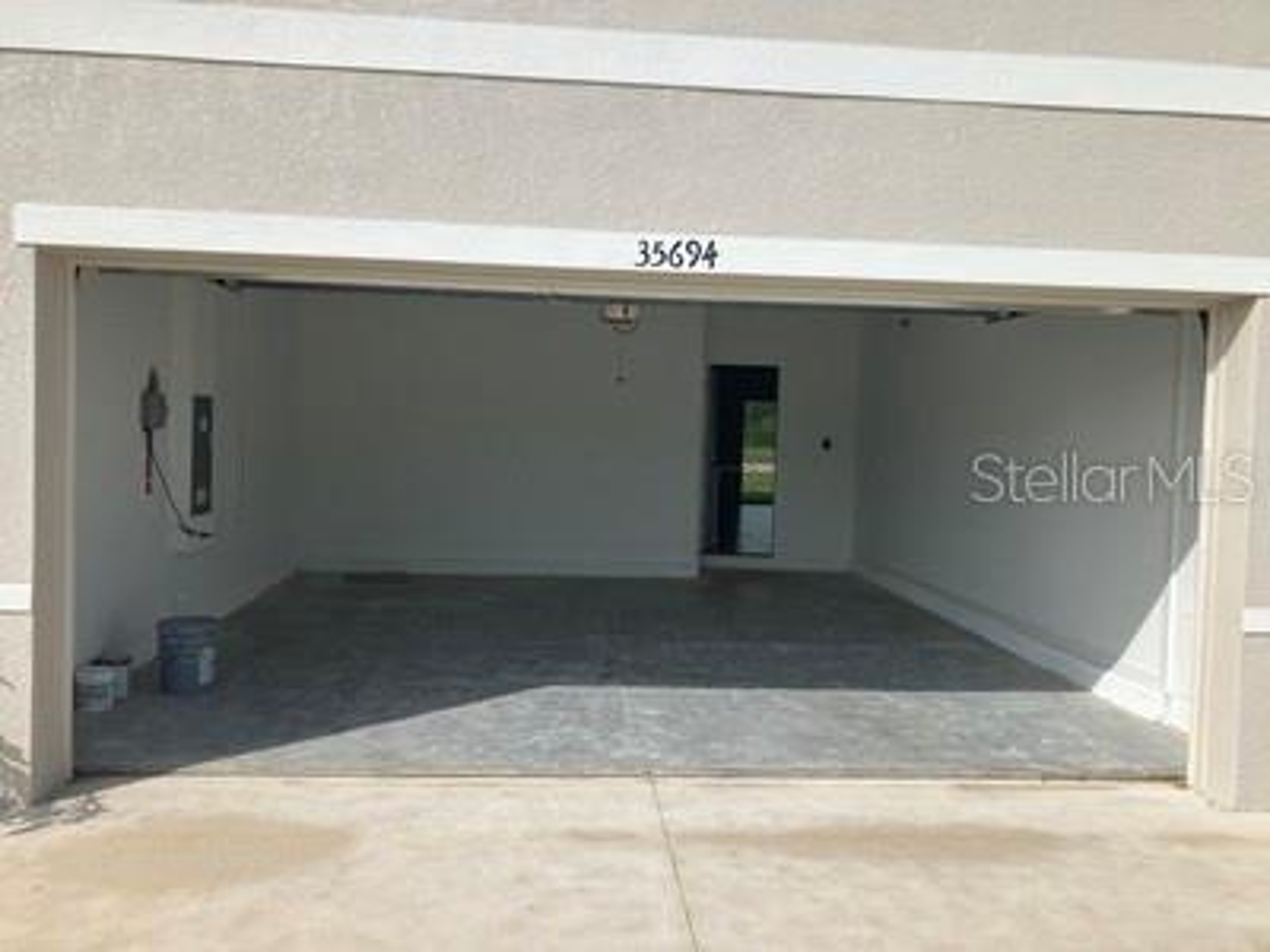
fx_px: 1027
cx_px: 635
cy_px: 476
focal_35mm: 28
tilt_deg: -1.1
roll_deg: -1.3
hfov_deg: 63.4
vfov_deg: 49.7
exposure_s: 1/3040
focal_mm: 3.99
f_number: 1.8
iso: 32
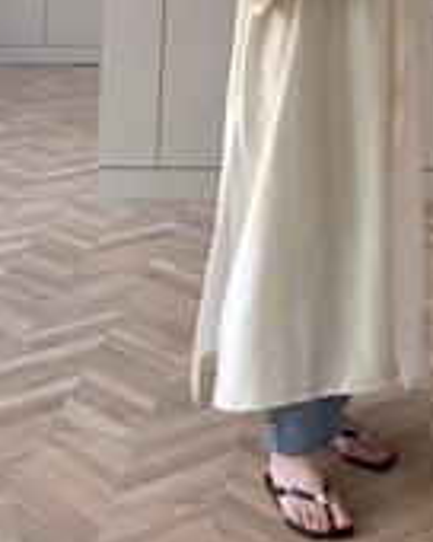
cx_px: 337
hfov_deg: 26.3
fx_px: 913
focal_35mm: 57
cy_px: -37
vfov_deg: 30.0
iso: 80
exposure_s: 1/121
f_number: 1.78
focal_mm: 6.76
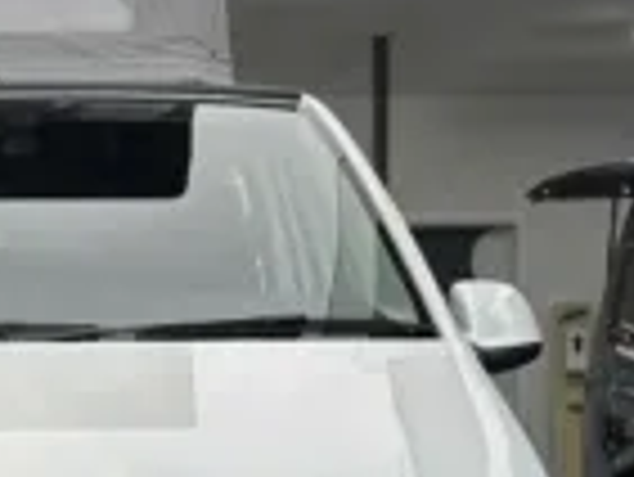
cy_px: 389
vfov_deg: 16.0
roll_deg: +0.4
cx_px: -36
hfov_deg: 20.4
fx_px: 1686
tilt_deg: -1.3
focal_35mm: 92
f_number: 1.6
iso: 40
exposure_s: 1/154
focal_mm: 5.96
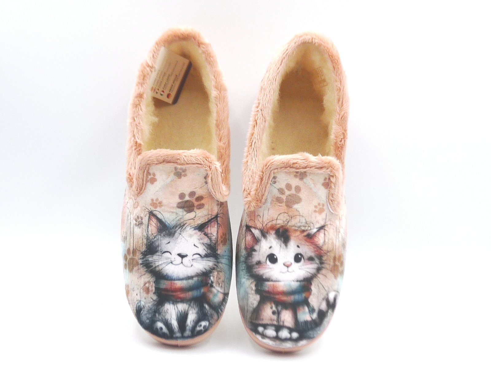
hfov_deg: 39.7
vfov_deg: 30.3
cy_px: 184
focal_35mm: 48
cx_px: 246
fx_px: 681
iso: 100
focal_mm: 4.8
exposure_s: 1/200
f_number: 4
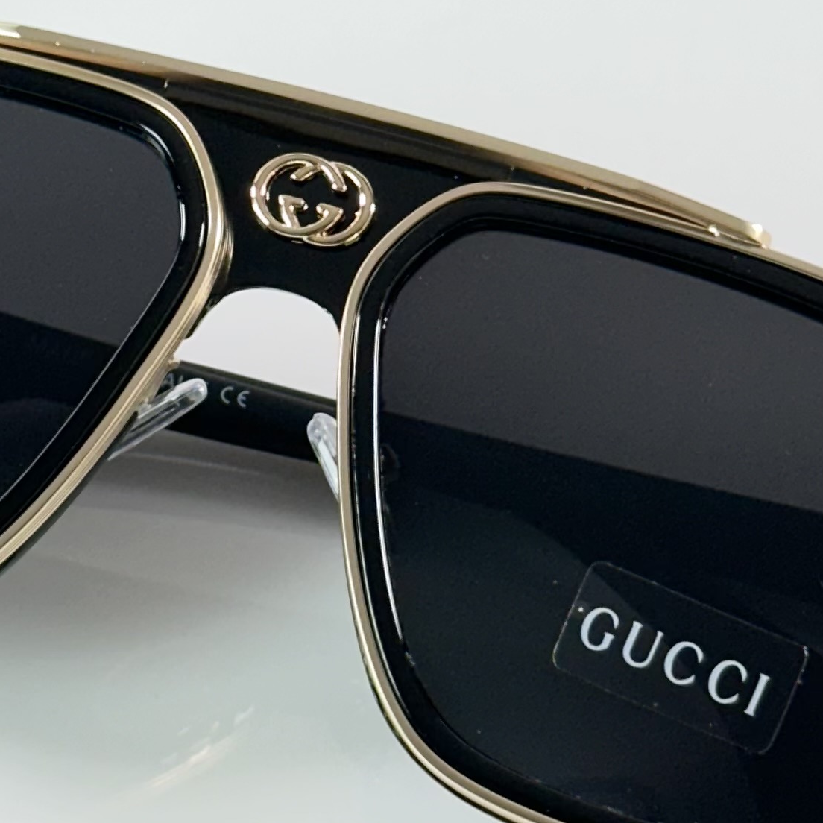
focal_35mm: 155
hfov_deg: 11.3
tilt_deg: -48.5
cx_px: 243
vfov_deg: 11.3
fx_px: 4169
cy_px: 442
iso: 64
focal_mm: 6.86
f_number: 1.78
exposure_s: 1/100
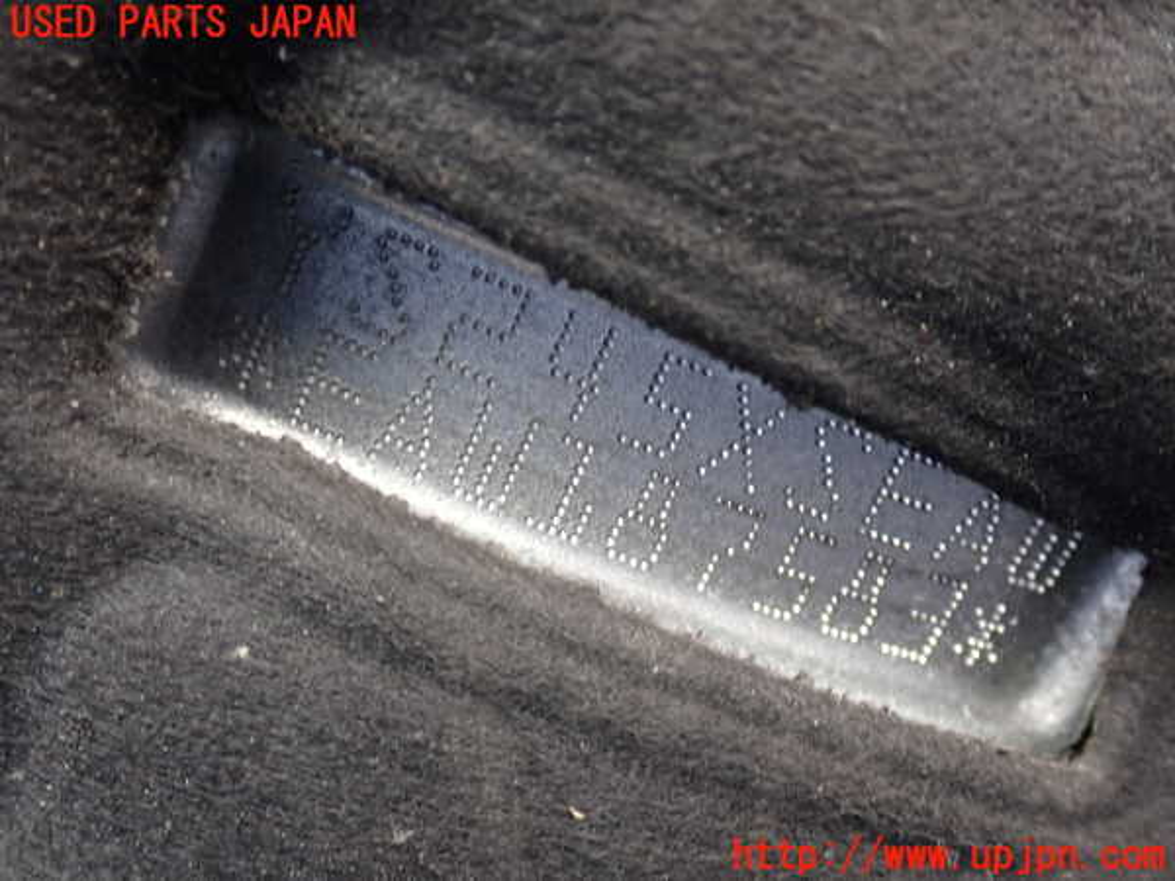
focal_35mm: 41
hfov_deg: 45.8
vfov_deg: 35.1
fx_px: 1392
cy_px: 440
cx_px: 588
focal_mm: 7.31
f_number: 2.8
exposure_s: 1/40
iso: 320
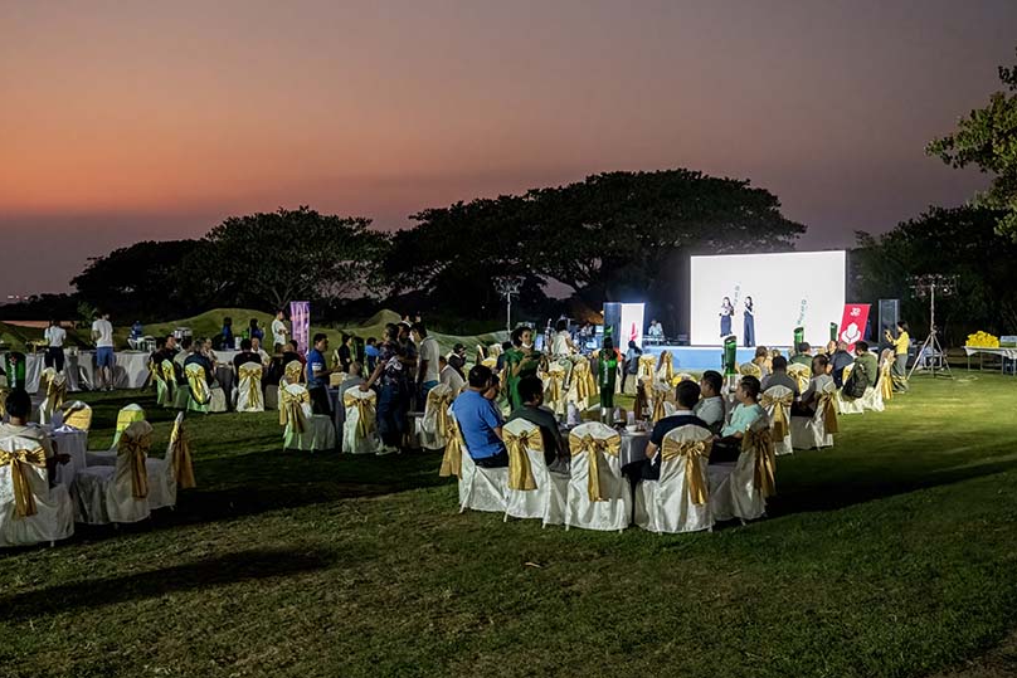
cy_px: 361
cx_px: 439
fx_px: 1074
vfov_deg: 35.1
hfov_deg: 50.5
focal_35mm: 38
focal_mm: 32
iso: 10000
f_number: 4
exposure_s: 1/200
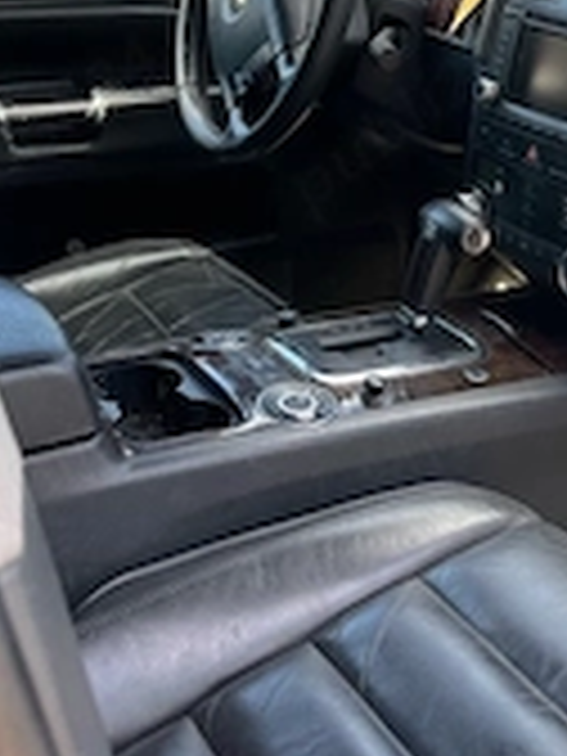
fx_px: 1354
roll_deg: +4.0
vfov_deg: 30.5
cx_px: 526
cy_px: 153
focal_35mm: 62
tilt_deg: -12.3
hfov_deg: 23.0
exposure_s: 1/318
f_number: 1.6
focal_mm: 5.1
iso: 50
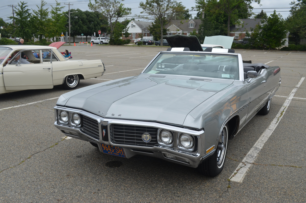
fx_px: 280
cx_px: 153
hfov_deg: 57.3
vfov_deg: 39.8
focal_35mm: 33
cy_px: 102
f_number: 8
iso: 200
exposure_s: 1/250
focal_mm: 22
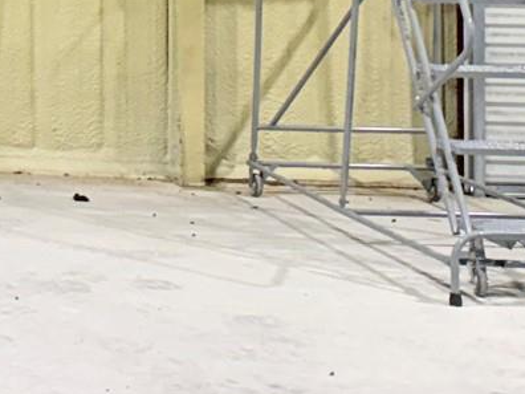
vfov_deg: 11.4
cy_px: -228
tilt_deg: +1.4
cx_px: -606
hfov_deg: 13.2
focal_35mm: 124
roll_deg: -1.1
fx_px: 1881
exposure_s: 1/120
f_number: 1.78
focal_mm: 6.76
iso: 200
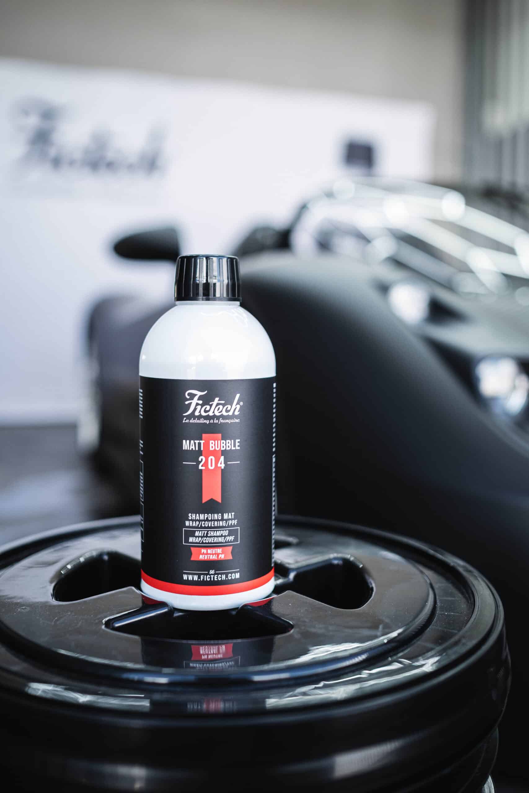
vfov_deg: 54.4
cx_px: 264
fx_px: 771
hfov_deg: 37.9
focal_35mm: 35
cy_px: 396
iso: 320
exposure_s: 1/160
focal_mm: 23
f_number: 2
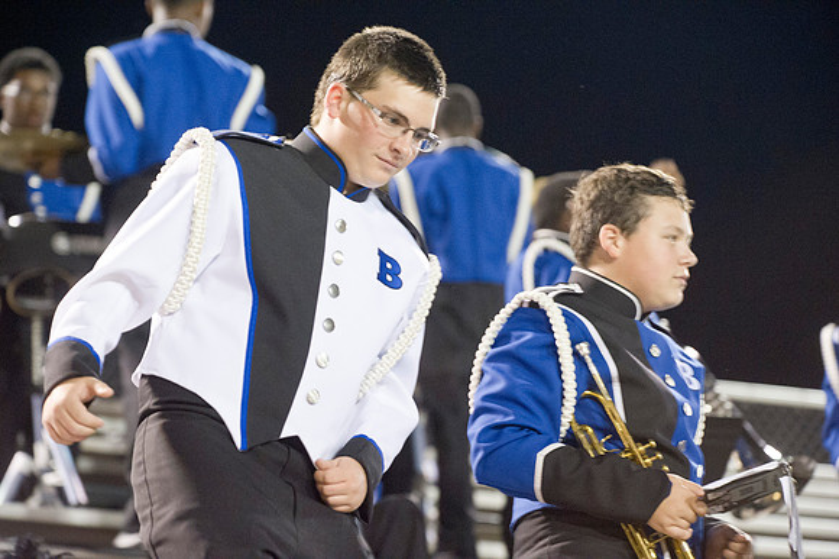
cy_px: 280
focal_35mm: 170
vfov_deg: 8.1
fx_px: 3960
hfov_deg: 12.1
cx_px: 420
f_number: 4
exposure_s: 1/80
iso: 4000
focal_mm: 170
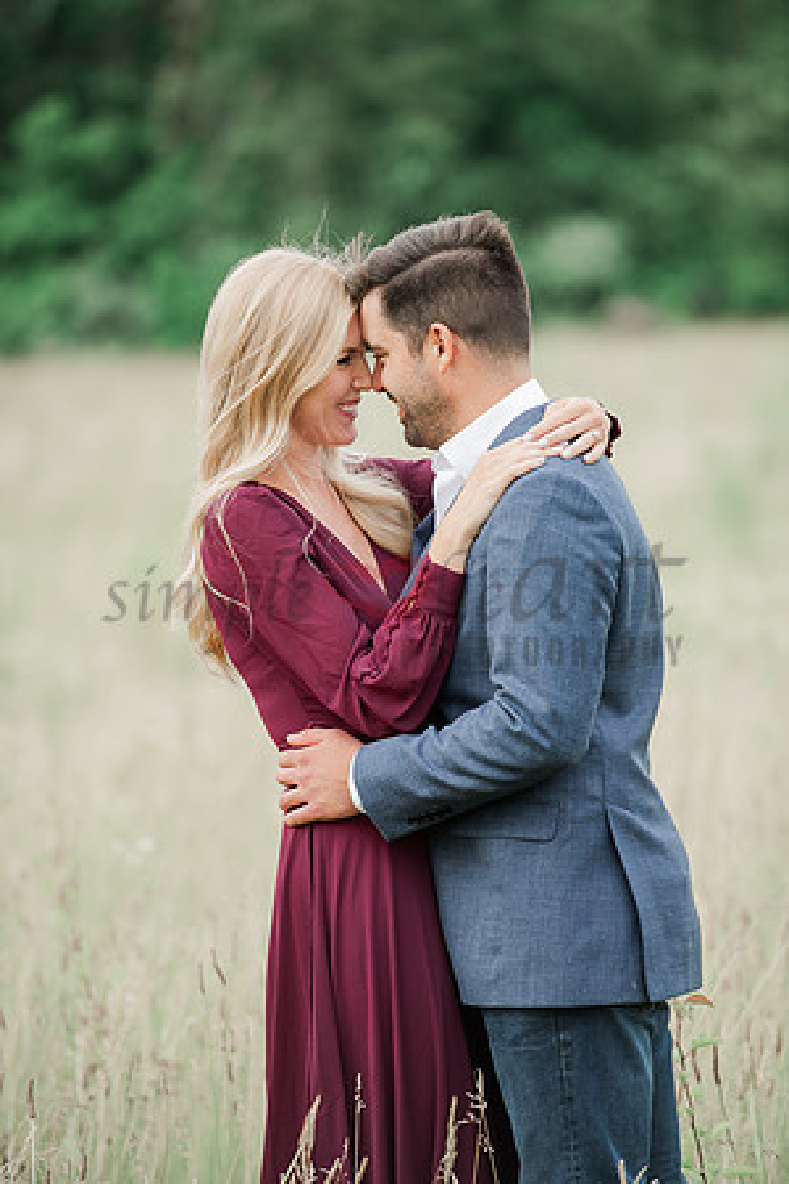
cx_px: 394
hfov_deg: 6.9
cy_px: 592
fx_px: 6574
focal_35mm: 200
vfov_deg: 10.3
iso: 250
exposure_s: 1/320
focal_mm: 200
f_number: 4
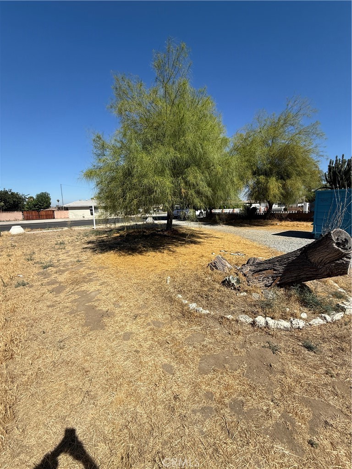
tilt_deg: -7.9
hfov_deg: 85.7
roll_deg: +0.8
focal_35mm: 14
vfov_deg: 102.1
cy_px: 234
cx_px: 176
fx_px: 190
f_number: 2.2
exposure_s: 1/2410
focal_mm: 2.22
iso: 50
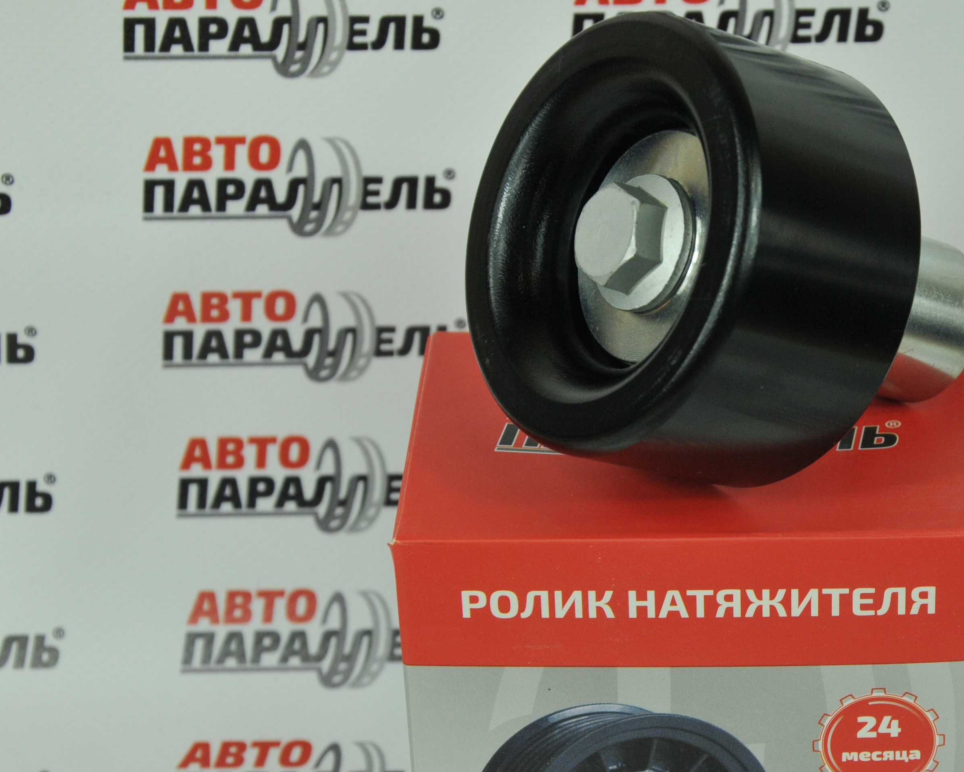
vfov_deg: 13.5
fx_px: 3248
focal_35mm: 114
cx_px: 753
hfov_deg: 16.8
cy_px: 486
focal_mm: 45
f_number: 7.1
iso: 500
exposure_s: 1/200
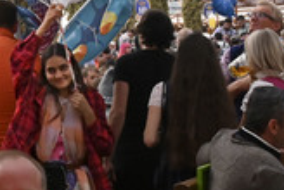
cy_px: -36
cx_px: 43
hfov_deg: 17.6
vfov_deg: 11.7
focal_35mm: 115
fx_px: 909
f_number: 8
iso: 5000
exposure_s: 1/250
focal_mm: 28
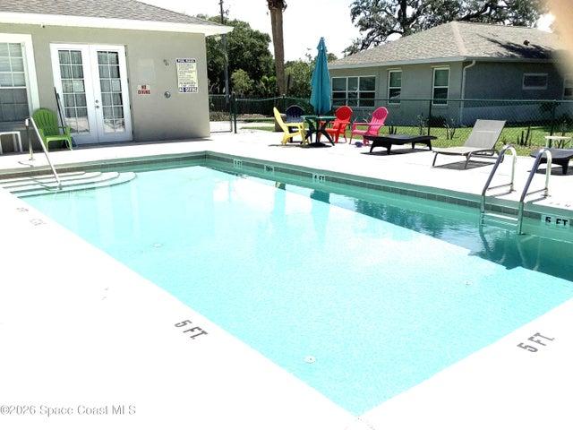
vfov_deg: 45.4
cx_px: 286
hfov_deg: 58.4
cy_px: 215
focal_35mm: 31
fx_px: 513
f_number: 2.4
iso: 25
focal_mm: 3.3
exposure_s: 1/3891
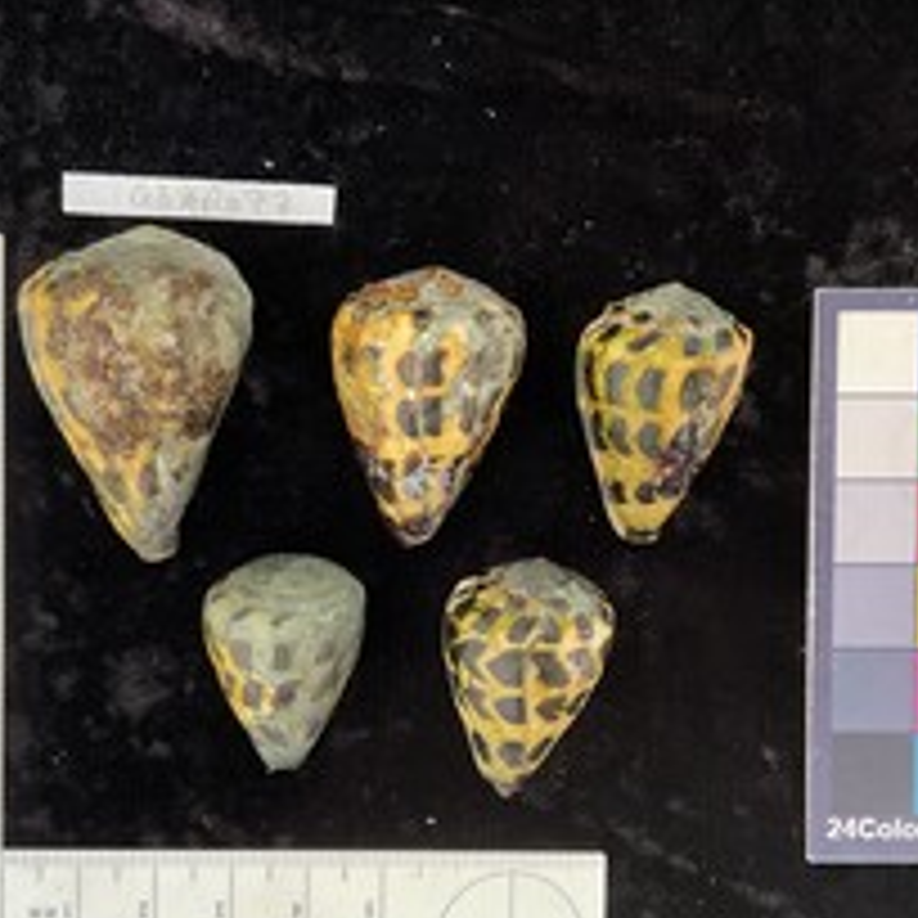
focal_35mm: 44
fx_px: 1320
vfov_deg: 38.2
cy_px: 542
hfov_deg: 38.3
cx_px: 472
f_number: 1.8
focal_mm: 3
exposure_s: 1/60
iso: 50
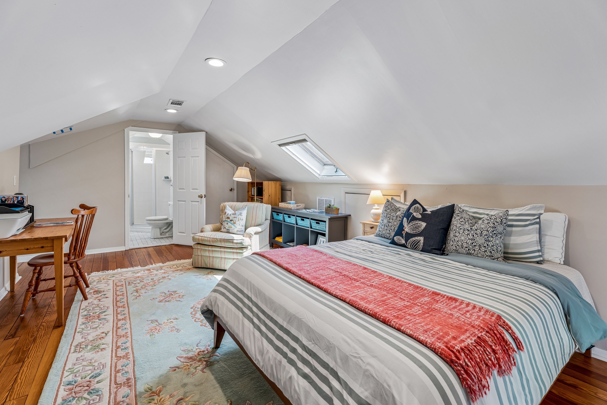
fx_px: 270
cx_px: 304
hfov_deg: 96.7
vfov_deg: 73.7
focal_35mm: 16
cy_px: 202
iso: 250
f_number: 6.3
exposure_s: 1/15
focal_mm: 16
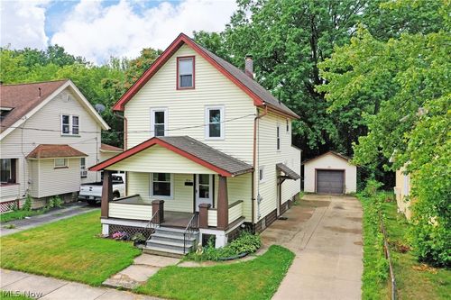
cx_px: 226
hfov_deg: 65.5
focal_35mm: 28
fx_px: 351
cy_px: 150
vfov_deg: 46.4
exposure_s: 1/400
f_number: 5.6
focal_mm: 10.26
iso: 100
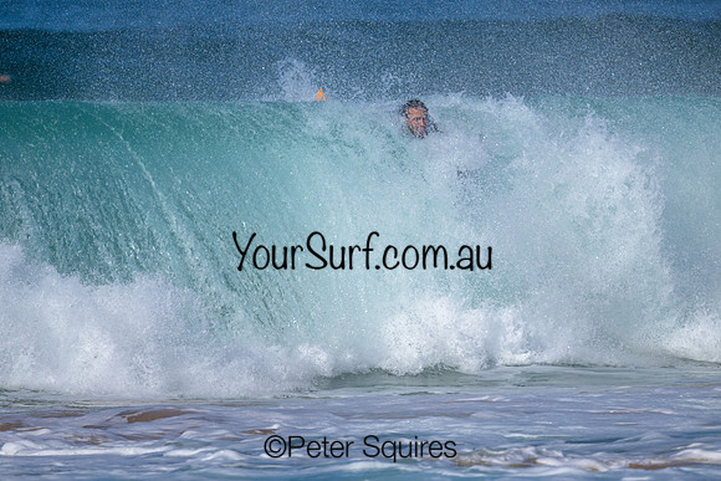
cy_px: 239
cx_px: 329
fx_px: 17800
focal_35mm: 889
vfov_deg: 1.5
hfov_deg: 2.3
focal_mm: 800
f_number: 6.3
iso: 160
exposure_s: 1/2000
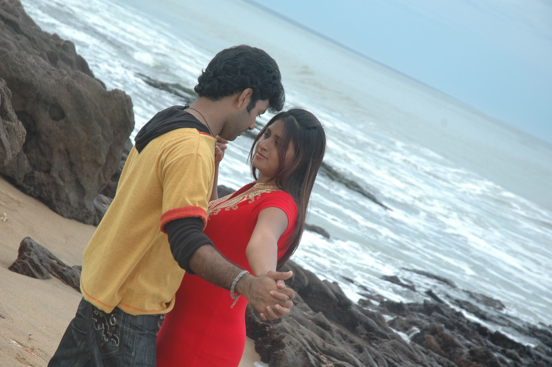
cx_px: 276
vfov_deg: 13.0
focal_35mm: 105
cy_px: 184
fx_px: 1609
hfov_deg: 19.5
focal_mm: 70
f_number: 6.7
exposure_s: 1/125
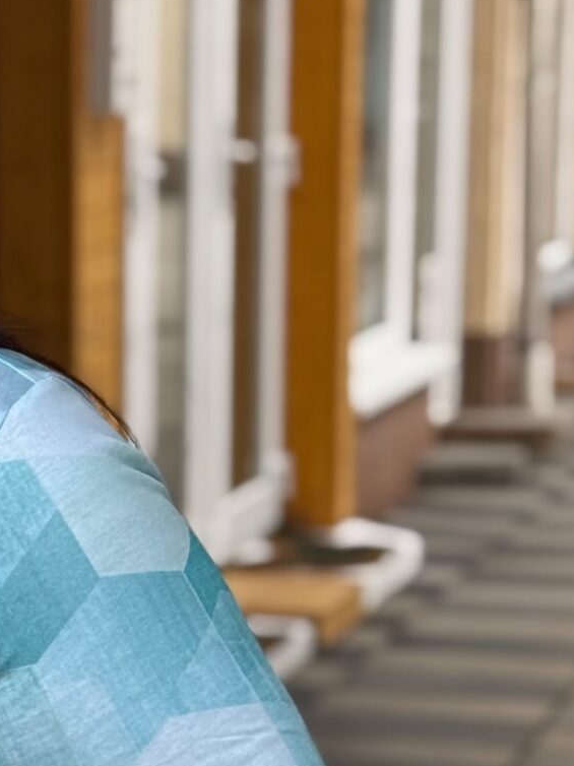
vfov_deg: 12.0
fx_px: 3606
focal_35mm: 163
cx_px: -306
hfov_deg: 8.9
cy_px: 732
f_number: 1.78
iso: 64
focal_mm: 6.76
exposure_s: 1/952
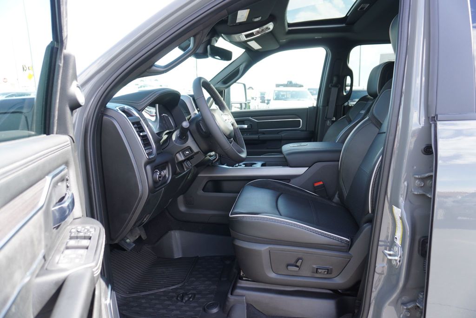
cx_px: 238
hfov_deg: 73.7
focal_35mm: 24
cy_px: 159
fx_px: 317
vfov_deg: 53.2
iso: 100
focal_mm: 16
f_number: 4
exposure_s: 1/60
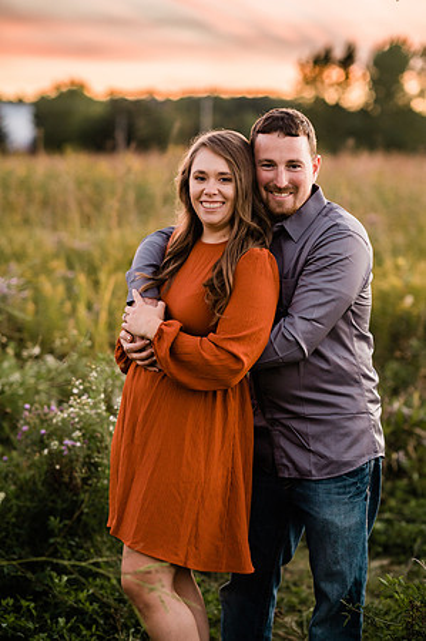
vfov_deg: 23.9
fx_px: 1512
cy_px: 320
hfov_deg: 16.0
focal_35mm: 85
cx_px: 213
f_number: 2.5
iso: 500
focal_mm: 85
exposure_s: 1/200
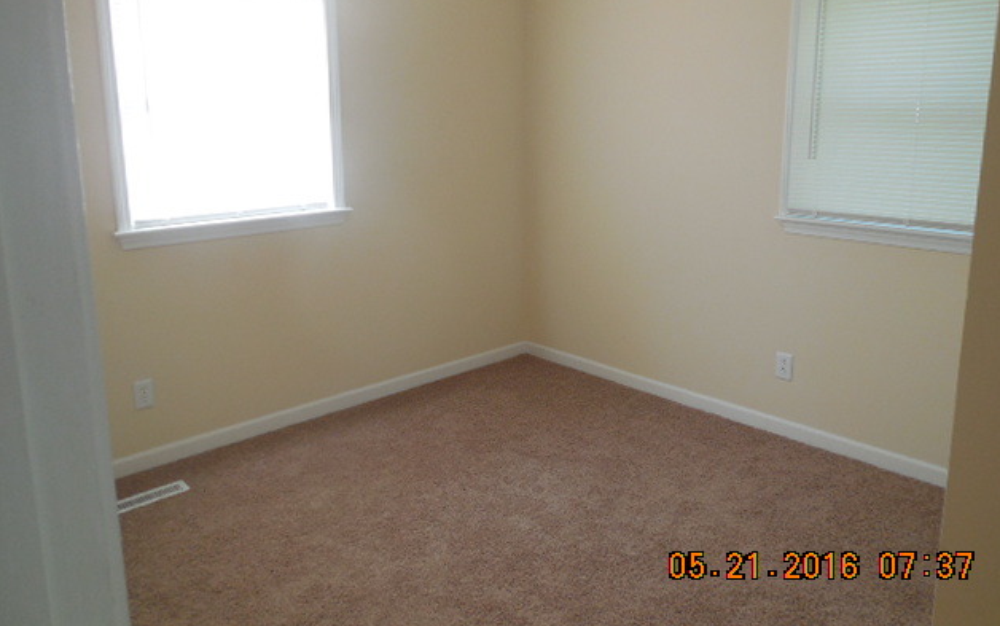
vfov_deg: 45.9
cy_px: 258
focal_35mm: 27
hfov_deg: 68.4
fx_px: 736
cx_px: 506
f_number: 3.1
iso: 200
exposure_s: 1/30
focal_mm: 4.5
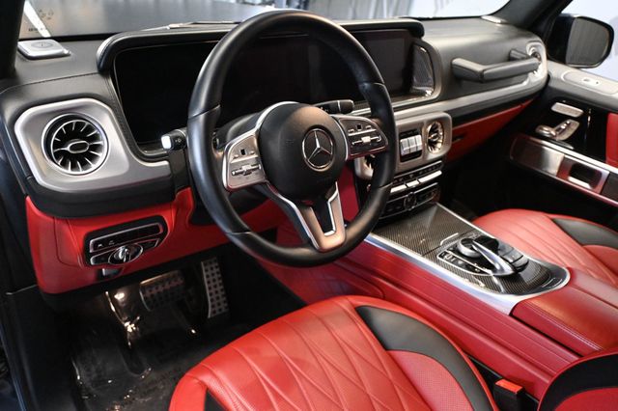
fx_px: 502
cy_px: 206
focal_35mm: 29
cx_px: 309
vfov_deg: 44.6
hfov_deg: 63.2
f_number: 3.8
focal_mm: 19.5
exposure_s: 1/60
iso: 5600
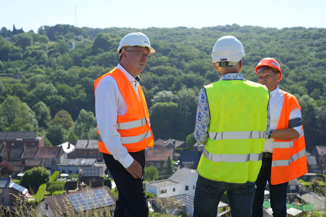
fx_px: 453
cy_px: 108
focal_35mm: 50
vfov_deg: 27.0
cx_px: 163
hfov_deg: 39.6
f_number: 5.6
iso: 100
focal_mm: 50
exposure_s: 1/320
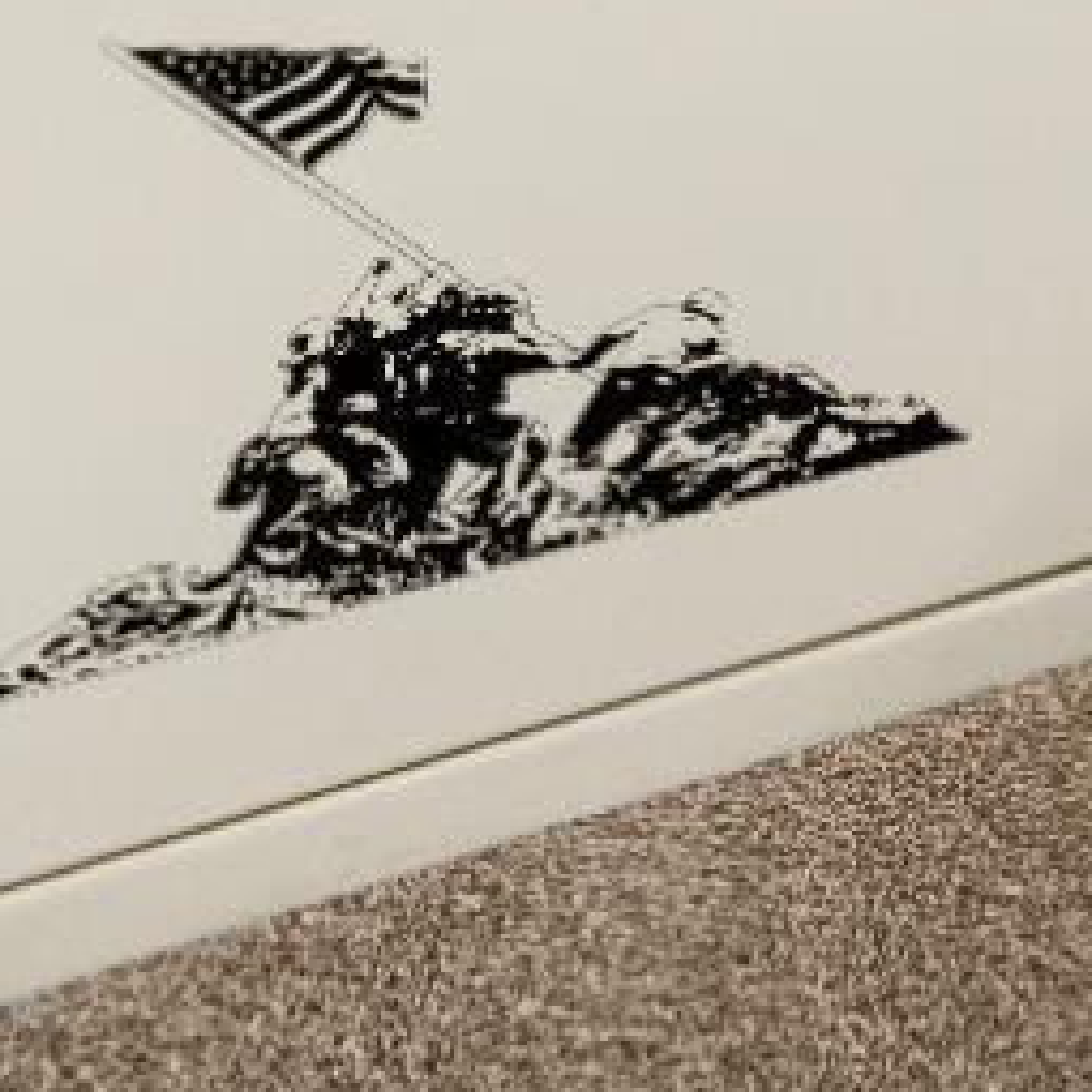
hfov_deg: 12.3
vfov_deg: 19.0
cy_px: -867
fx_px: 2498
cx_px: 3105
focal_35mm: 70
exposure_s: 1/60
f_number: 7.1
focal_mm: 14
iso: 320
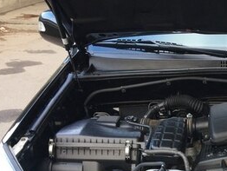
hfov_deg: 24.8
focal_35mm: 73
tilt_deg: -25.9
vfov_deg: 19.4
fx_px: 479
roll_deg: -0.6
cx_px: 252
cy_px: 187
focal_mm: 4.15
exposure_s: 1/50
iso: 32
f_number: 2.2
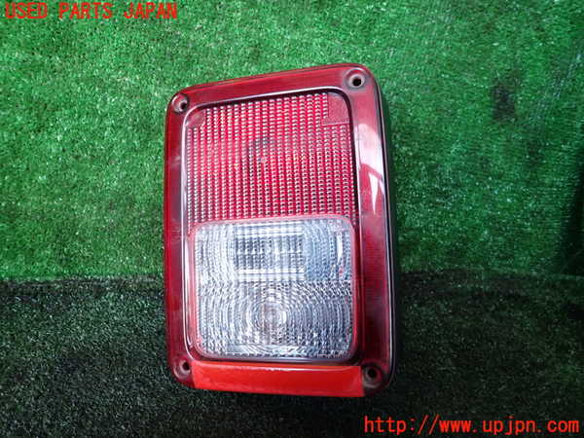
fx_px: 422
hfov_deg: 69.4
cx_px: 292
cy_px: 219
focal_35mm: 25
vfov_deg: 54.9
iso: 200
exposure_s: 1/60
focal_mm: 4.5
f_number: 2
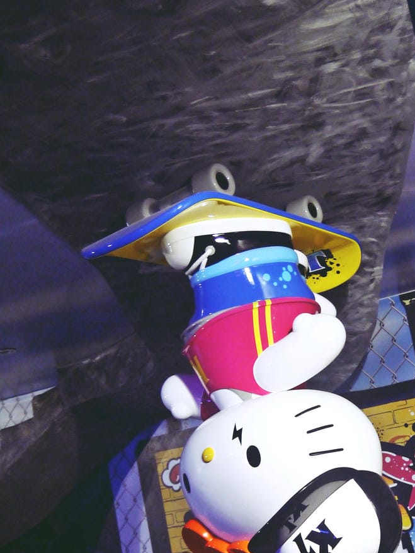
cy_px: 403
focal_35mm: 51
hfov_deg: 28.1
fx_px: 815
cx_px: 317
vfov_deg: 36.7
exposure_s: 1/125
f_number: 3.5
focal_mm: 14
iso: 500
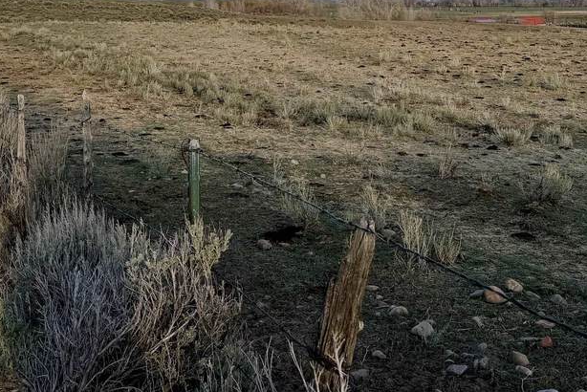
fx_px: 848
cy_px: 11
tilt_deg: -1.1
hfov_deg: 37.9
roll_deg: +1.3
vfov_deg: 24.9
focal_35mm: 52
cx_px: 377
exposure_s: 1/2110
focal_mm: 6.76
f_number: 1.78
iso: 80
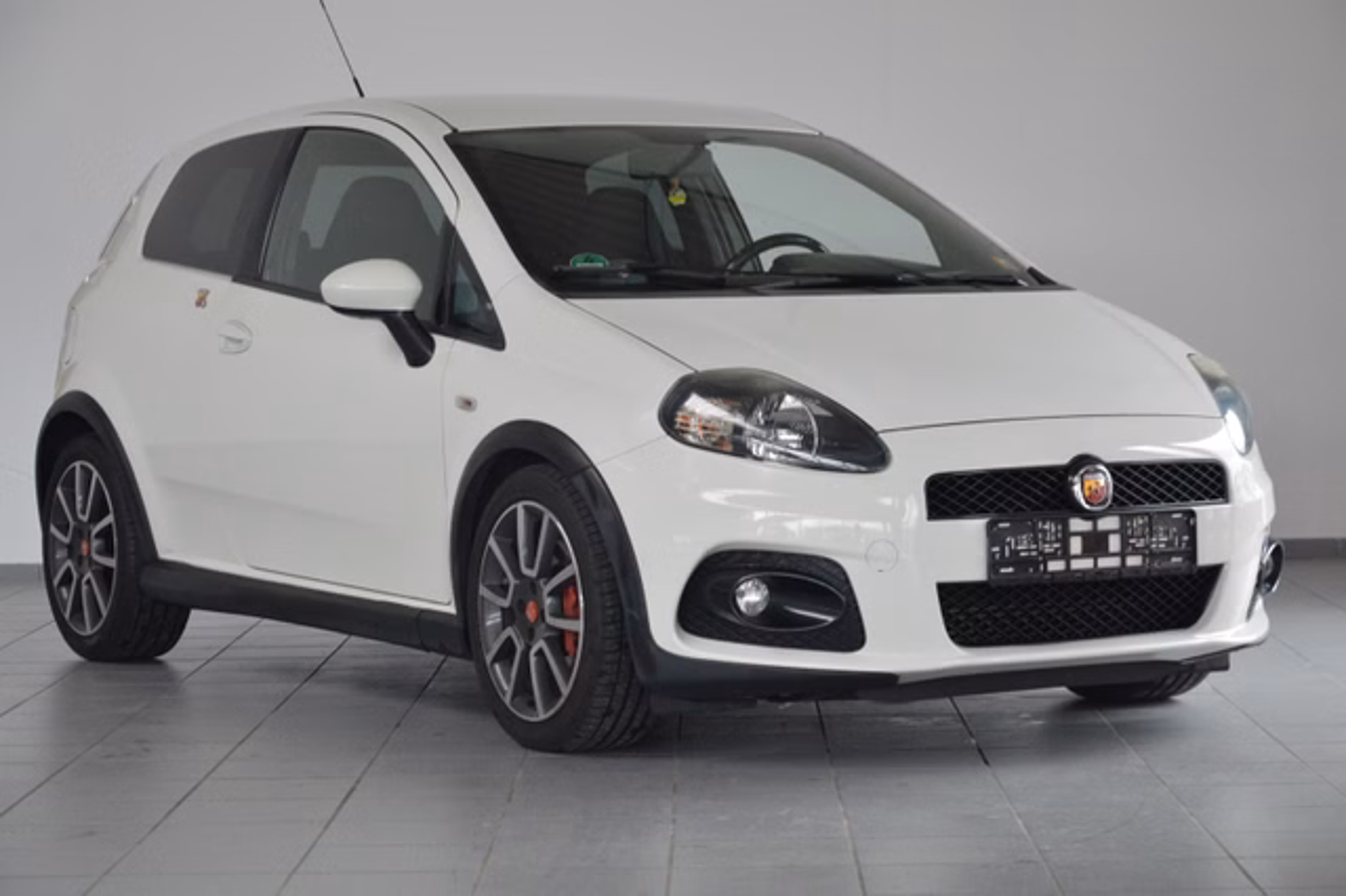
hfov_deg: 20.6
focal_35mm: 99
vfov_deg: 13.8
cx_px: 673
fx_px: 3699
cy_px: 448
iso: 1250
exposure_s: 1/60
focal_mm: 66
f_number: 5.3
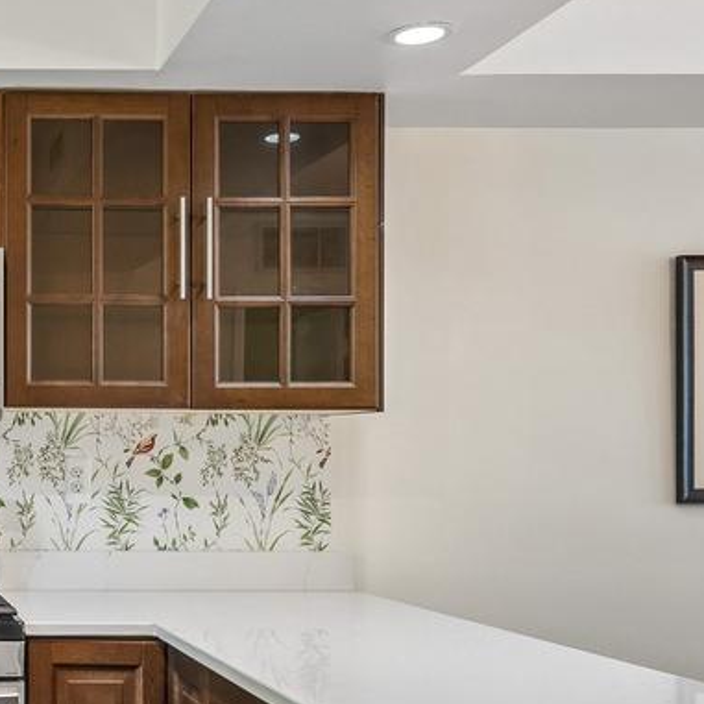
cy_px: 489
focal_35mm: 48
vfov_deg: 34.9
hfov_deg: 30.1
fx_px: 1104
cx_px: -142
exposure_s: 1/25
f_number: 5.6
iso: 400
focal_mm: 14
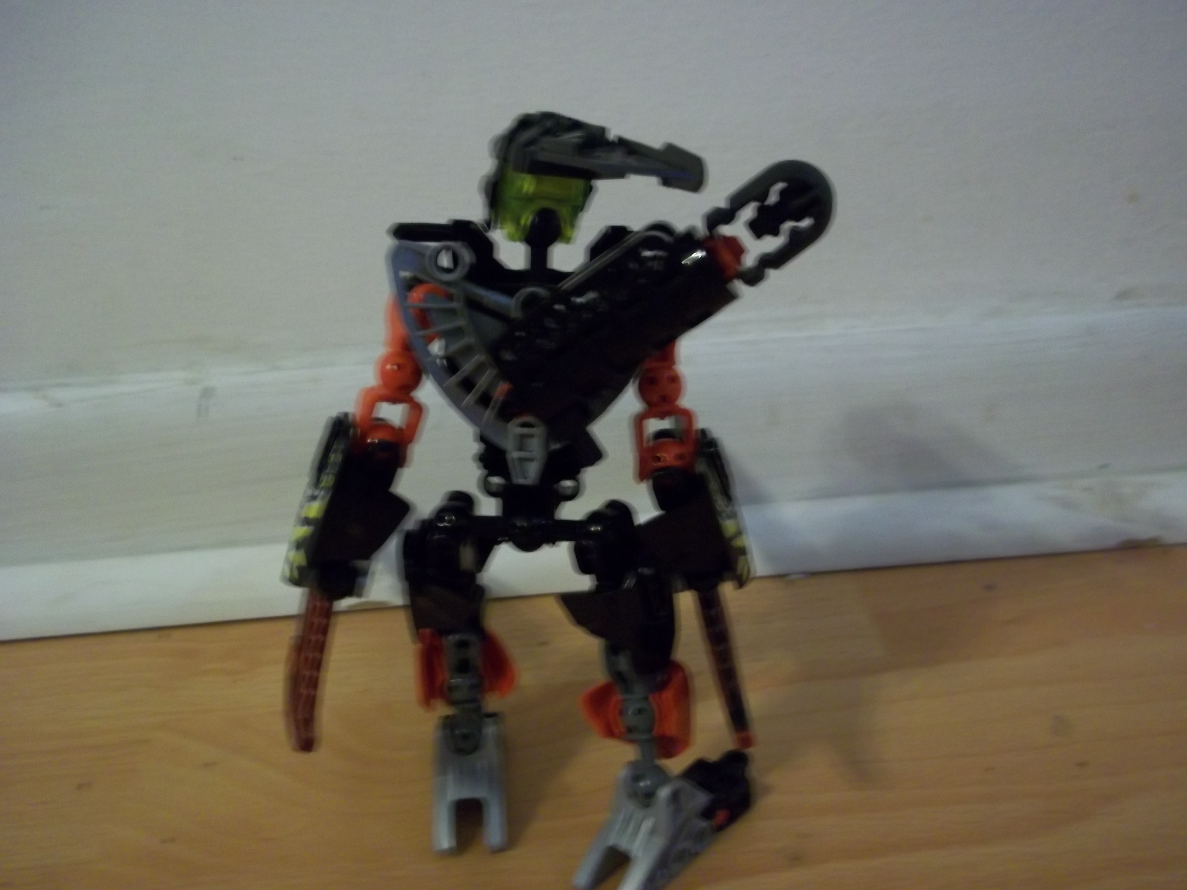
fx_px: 1234
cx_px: 594
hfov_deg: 51.4
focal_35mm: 36
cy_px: 445
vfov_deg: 39.7
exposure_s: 1/8
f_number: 3.1
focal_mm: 6.5
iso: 320
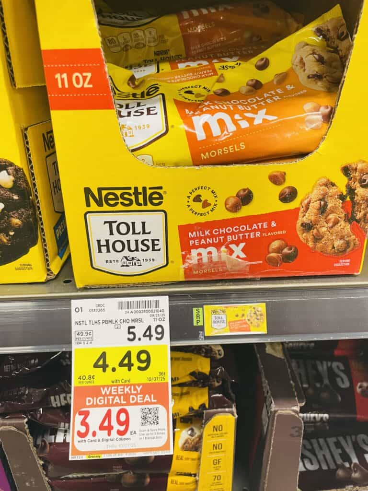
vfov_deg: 67.3
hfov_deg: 53.1
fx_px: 369
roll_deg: +0.6
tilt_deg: -24.7
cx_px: 184
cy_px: 246
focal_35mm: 26
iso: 125
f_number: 1.6
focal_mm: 4.2
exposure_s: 1/60
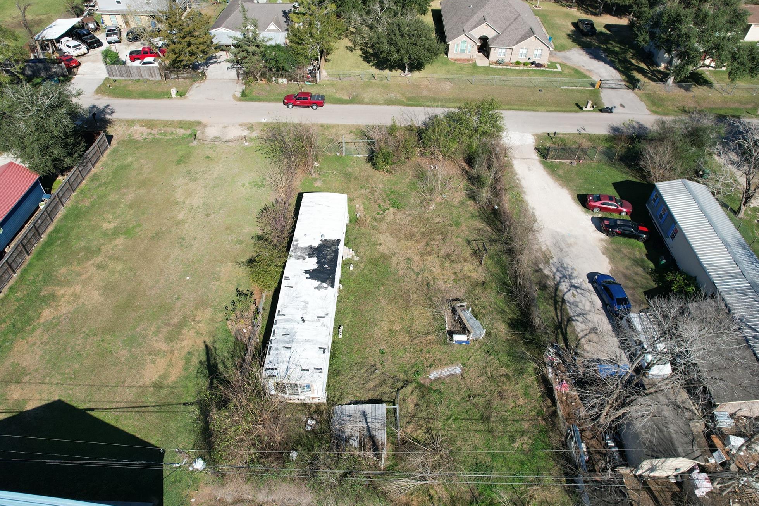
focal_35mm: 23
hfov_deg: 76.1
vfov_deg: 55.1
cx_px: 366
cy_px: 244
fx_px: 485
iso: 130
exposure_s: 1/2000
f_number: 2.8
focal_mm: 8.38
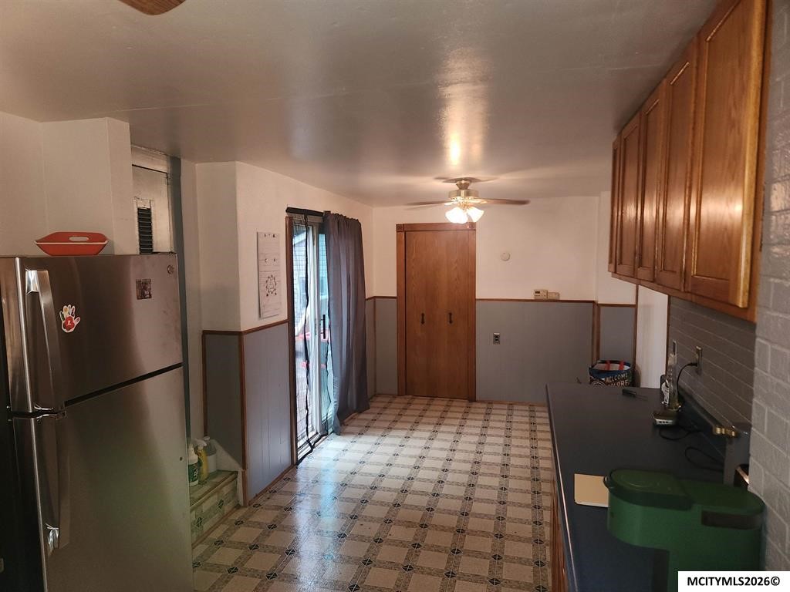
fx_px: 525
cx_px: 395
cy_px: 296
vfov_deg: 58.9
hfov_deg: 73.9
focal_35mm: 23
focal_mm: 5.4
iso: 100
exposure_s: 1/24
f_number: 1.8
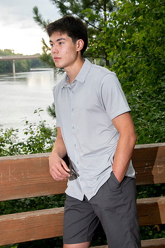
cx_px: 82
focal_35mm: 78
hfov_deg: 17.5
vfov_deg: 26.0
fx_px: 536
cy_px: 124
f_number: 10
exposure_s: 1/160
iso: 2000
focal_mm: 78
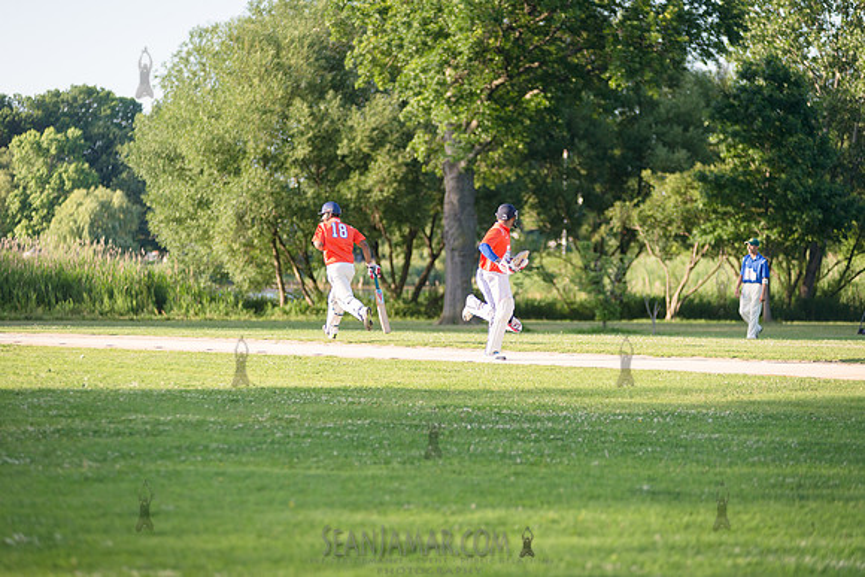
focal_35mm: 145
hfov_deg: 14.2
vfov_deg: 9.5
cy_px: 288
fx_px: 3485
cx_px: 432
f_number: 2.8
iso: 400
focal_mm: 145
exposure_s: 1/2500
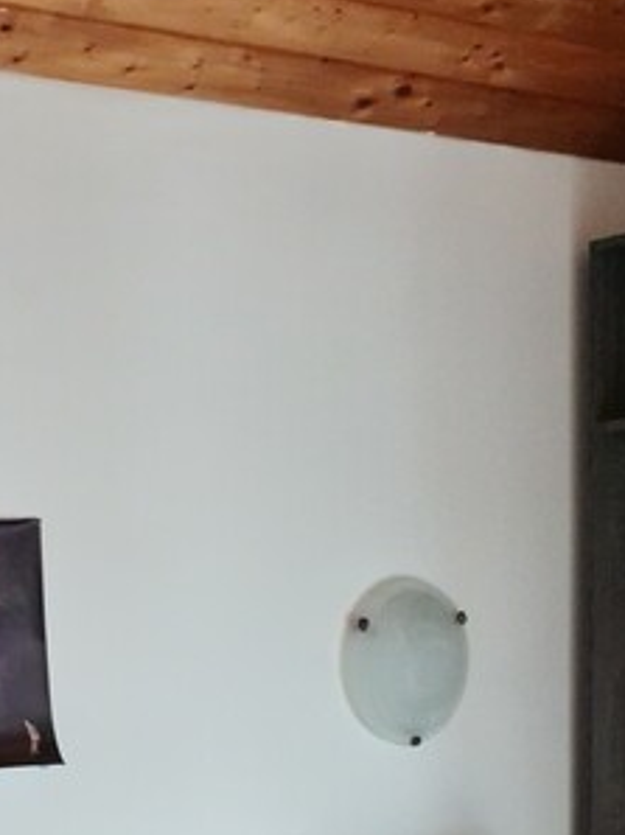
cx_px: 238
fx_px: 2073
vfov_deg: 20.0
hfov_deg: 17.1
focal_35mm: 86
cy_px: 1210
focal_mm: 7
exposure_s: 1/50
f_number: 1.8
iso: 640
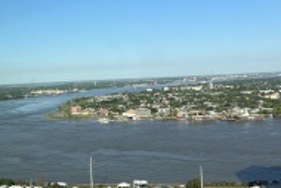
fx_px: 406
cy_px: 74
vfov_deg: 26.0
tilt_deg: +0.6
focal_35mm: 52
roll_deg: +3.0
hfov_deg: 37.4
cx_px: 75
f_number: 1.5
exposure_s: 1/3460
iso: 50
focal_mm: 5.7
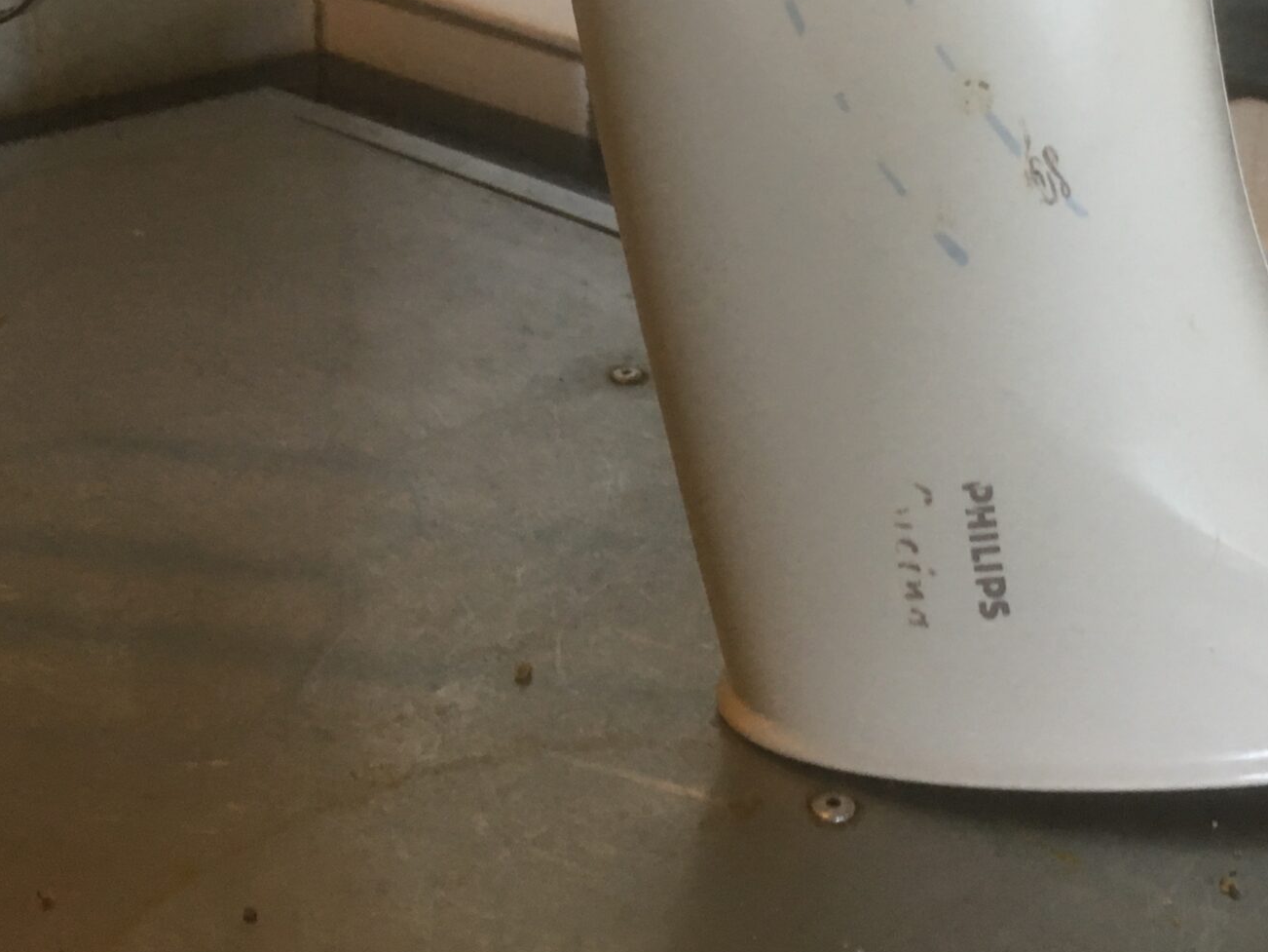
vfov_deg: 25.1
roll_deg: -2.2
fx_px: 2088
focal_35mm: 57
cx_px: 714
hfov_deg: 33.7
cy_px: 156
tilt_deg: -17.9
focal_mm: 4.15
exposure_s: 1/33
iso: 125
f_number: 2.2
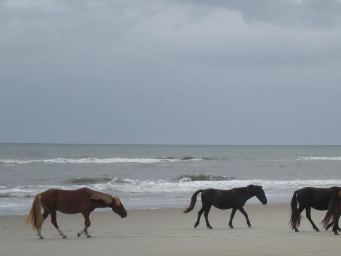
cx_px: 252
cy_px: 170
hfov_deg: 12.3
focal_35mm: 160
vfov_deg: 9.3
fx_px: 1576
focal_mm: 17.3
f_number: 5.7
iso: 88
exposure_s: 1/106
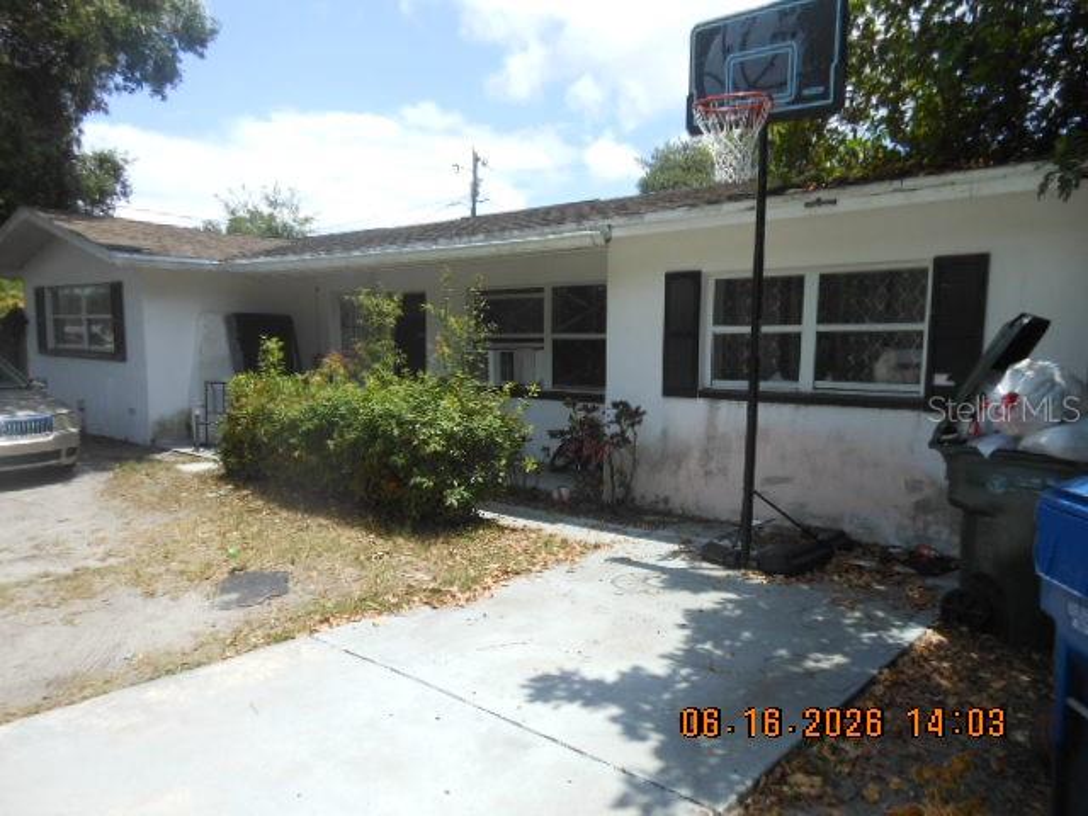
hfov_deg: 69.4
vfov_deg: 54.9
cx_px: 544
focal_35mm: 25
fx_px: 786
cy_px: 408
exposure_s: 1/640
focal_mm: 4.5
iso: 80
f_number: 3.2
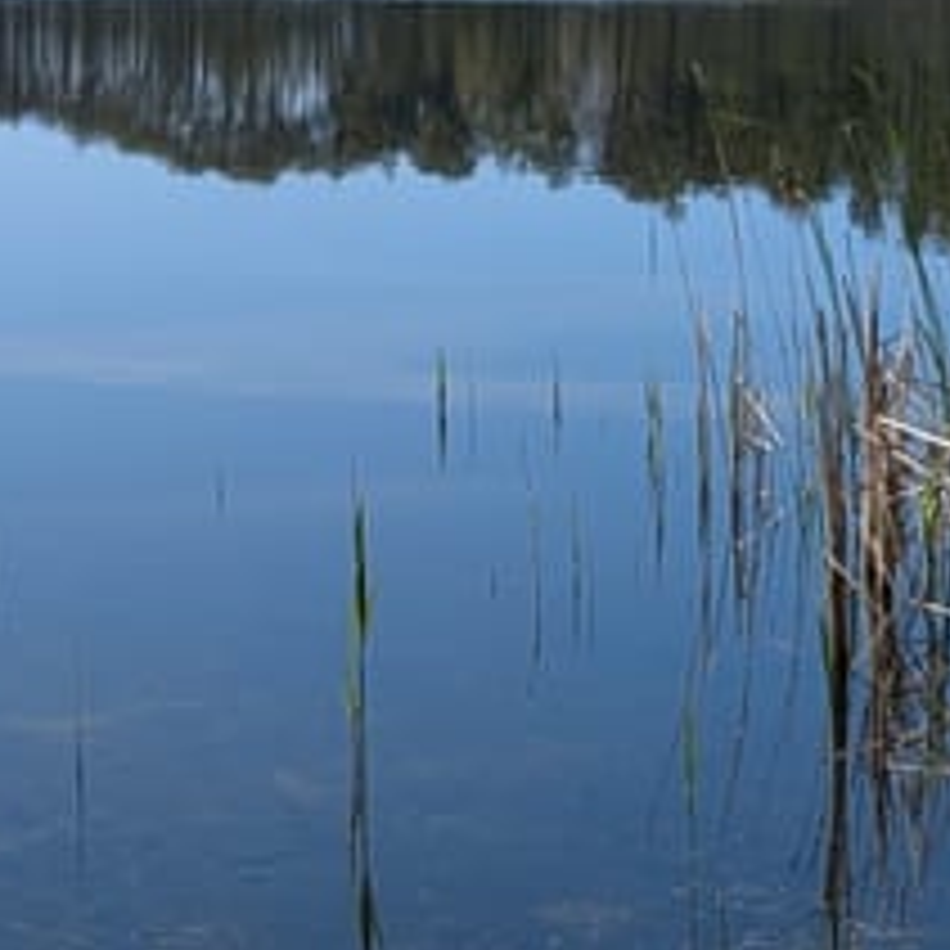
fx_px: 3757
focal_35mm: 121
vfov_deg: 14.1
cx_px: -374
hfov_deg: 13.7
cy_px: -104
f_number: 1.68
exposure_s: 1/1381
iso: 22
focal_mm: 6.9
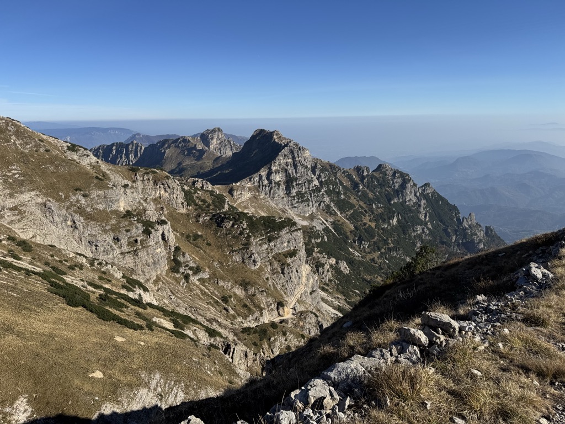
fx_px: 392
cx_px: 282
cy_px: 212
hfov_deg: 71.6
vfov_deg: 56.8
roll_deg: +1.2
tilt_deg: -13.6
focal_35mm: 24
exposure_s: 1/5348
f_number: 1.78
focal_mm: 6.76
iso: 80
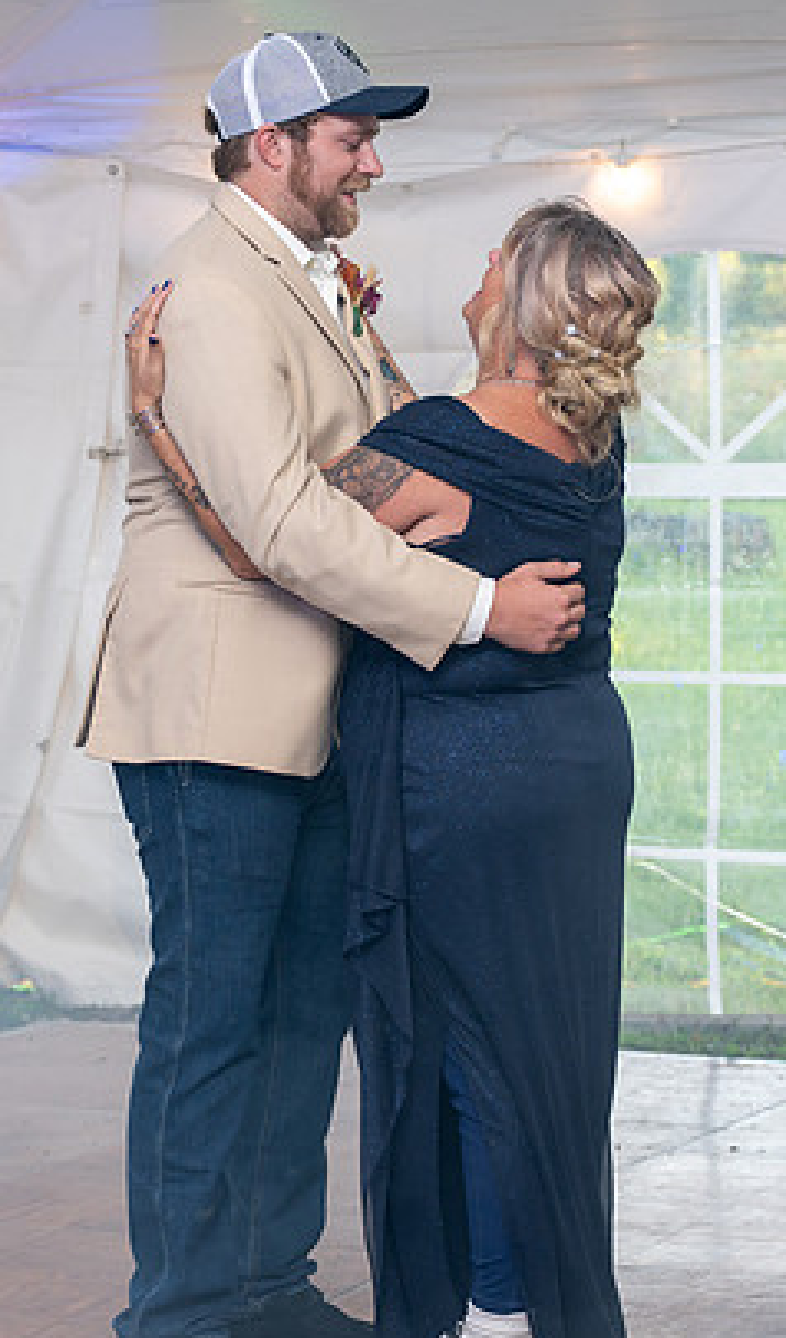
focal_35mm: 117
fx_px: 4195
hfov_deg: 10.7
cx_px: 358
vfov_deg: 18.1
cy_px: 645
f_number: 4
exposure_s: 1/60
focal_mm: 63
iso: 500
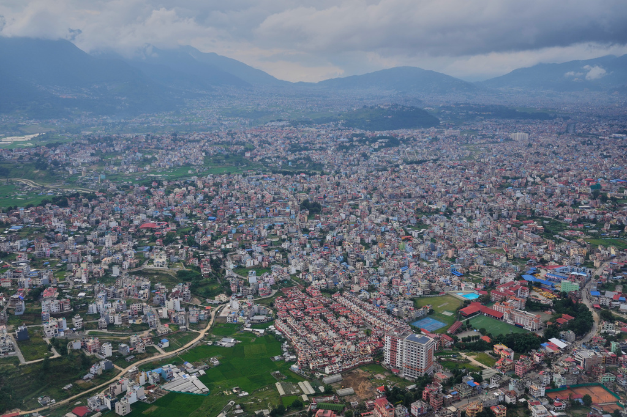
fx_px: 592
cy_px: 208
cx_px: 314
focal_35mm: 34
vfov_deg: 38.9
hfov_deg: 55.8
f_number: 6.3
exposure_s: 1/800
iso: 400
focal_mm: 34
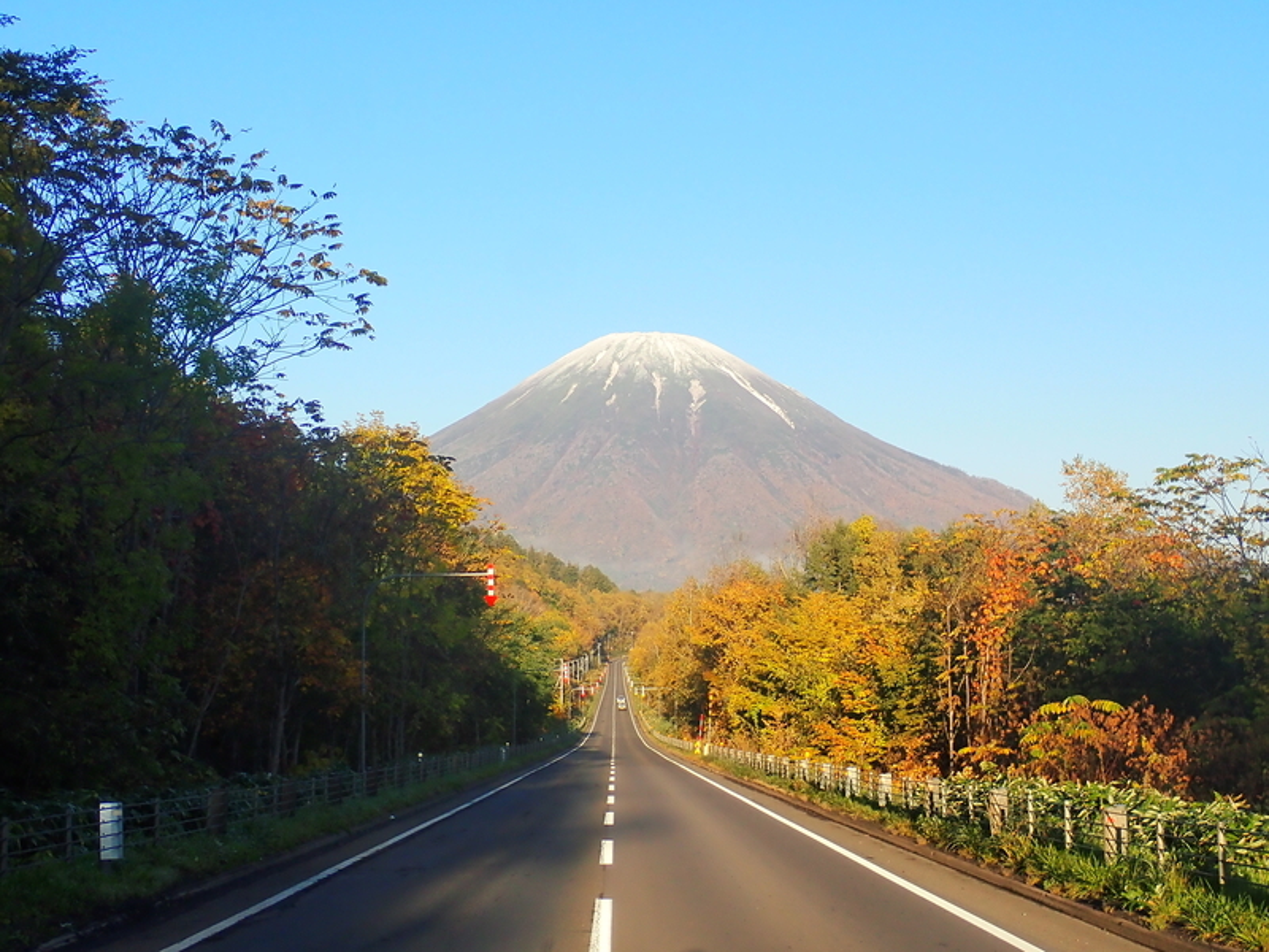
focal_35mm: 49
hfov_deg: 38.9
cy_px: 476
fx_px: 1796
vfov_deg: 29.7
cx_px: 634
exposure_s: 1/500
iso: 100
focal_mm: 8.99
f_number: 4.5
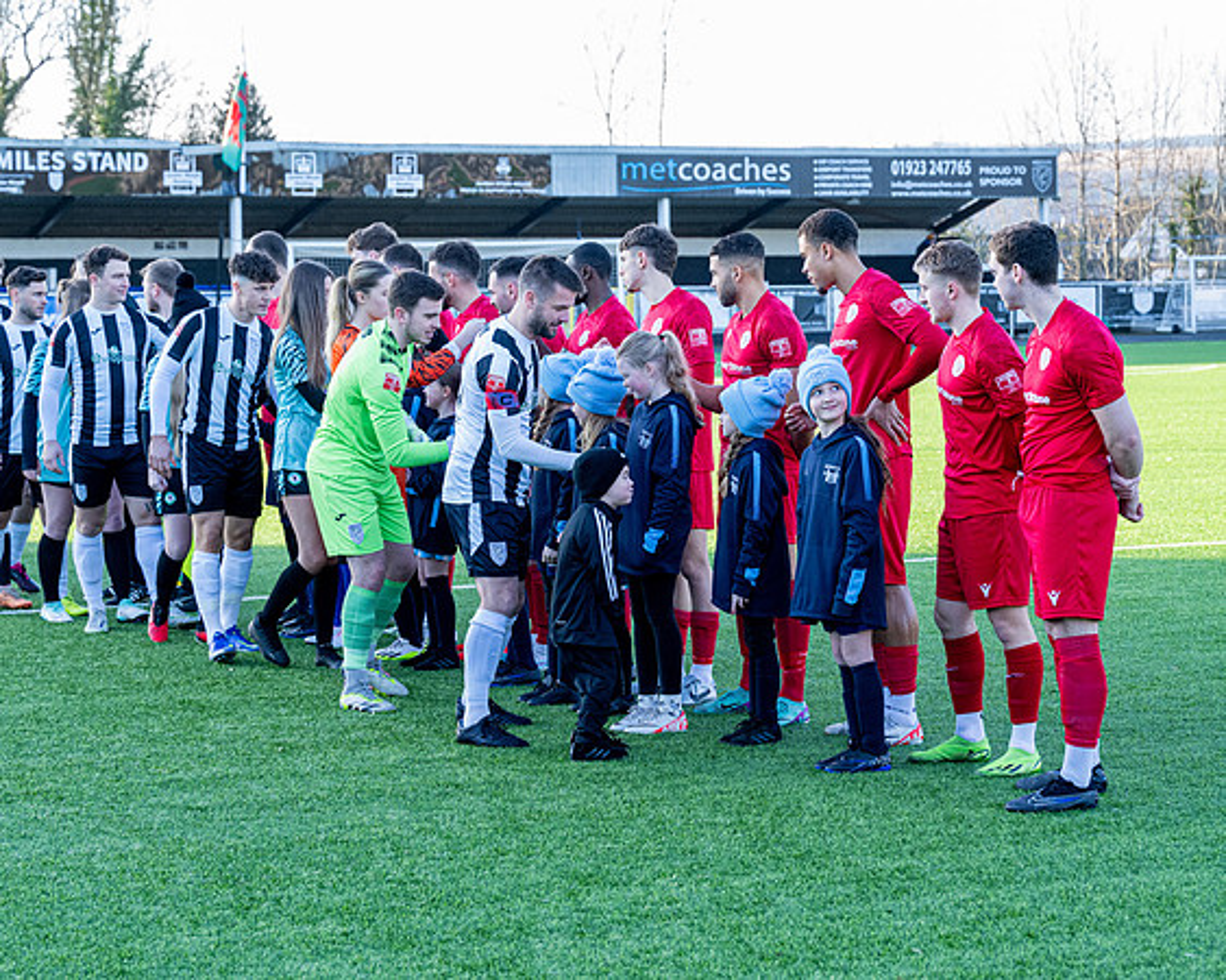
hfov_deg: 20.2
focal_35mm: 95
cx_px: 734
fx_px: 3443
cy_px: 475
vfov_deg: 16.2
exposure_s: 1/400
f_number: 5
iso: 1000
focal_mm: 70
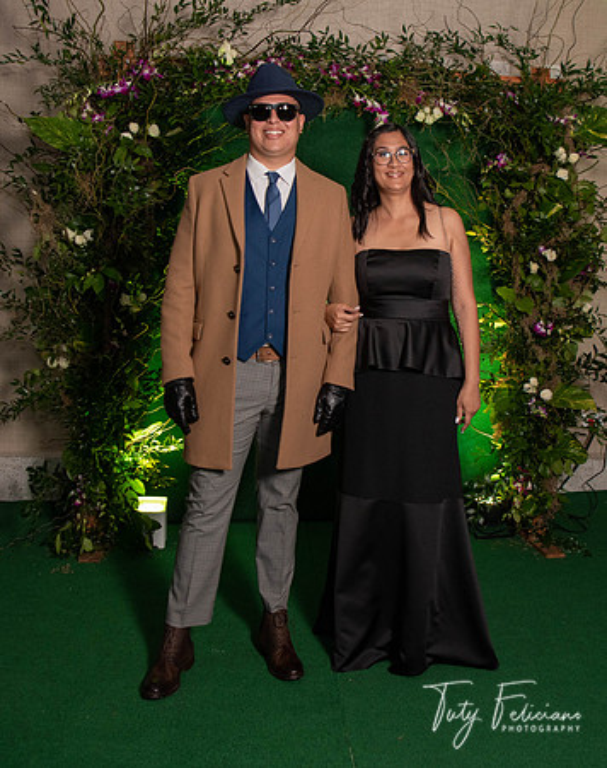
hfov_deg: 37.8
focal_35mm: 39
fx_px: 882
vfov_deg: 47.0
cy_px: 344
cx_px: 370
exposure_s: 1/80
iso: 800
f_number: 4.5
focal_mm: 24
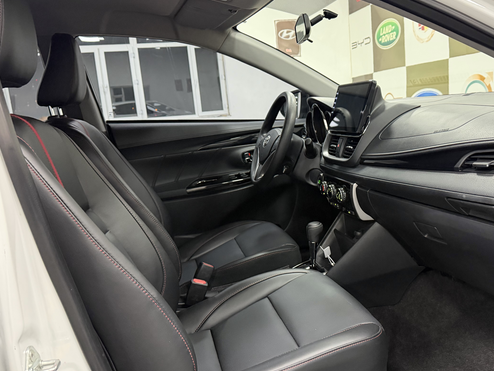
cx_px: 292
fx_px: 471
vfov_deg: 42.9
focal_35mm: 33
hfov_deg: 55.0
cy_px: 202
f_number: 1.78
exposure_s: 1/33
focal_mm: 6.76
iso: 800
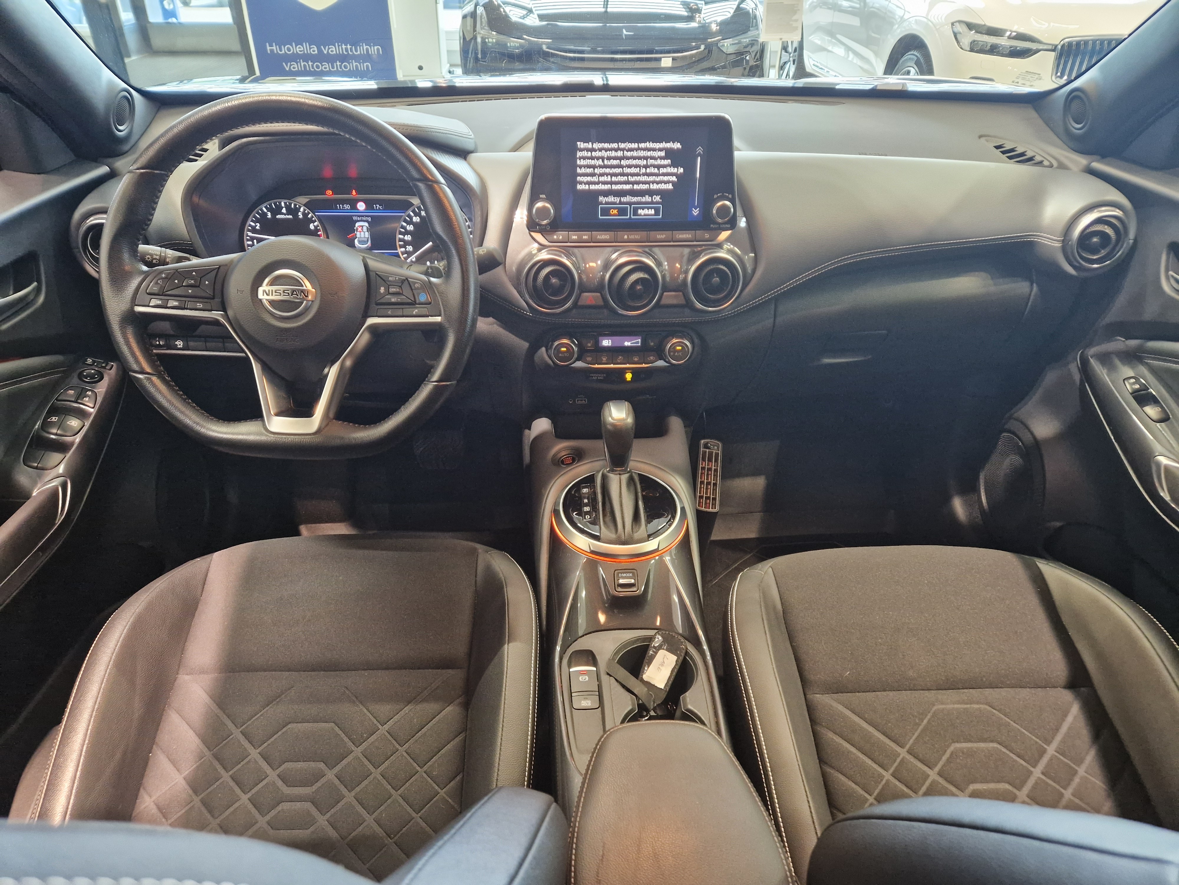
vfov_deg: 58.9
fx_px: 783
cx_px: 590
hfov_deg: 73.9
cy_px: 442
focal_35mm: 23
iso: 500
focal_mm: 5.4
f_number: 1.8
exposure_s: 1/100
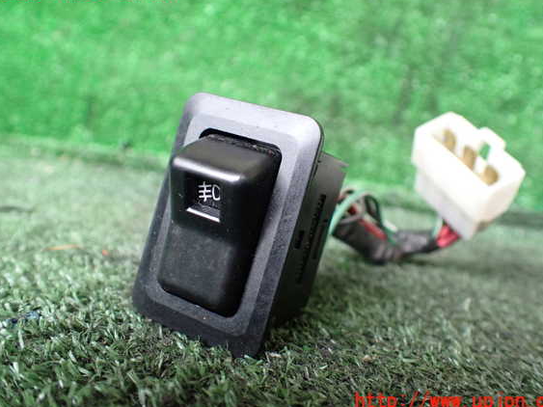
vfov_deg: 44.1
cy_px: 197
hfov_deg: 56.8
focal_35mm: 32
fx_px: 502
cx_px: 284
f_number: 2.3
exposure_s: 1/40
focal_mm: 5.4
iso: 800
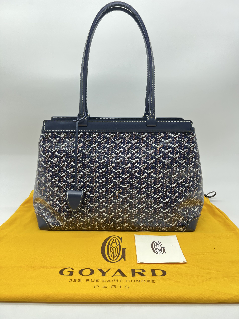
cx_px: 120
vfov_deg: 67.3
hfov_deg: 53.1
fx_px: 239
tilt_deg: -14.4
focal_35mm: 26
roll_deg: -0.3
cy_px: 160
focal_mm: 5.7
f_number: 1.5
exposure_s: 1/100
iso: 64
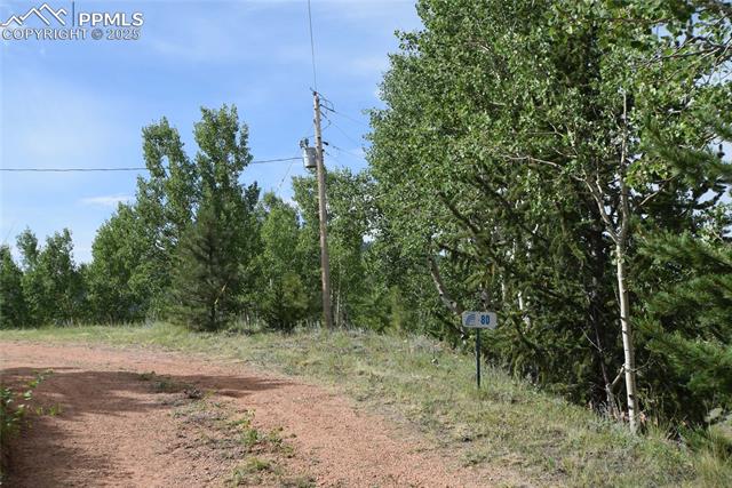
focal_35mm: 36
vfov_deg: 36.9
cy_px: 244
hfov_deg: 53.1
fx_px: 732
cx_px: 366
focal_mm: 24
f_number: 9
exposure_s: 1/320
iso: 200
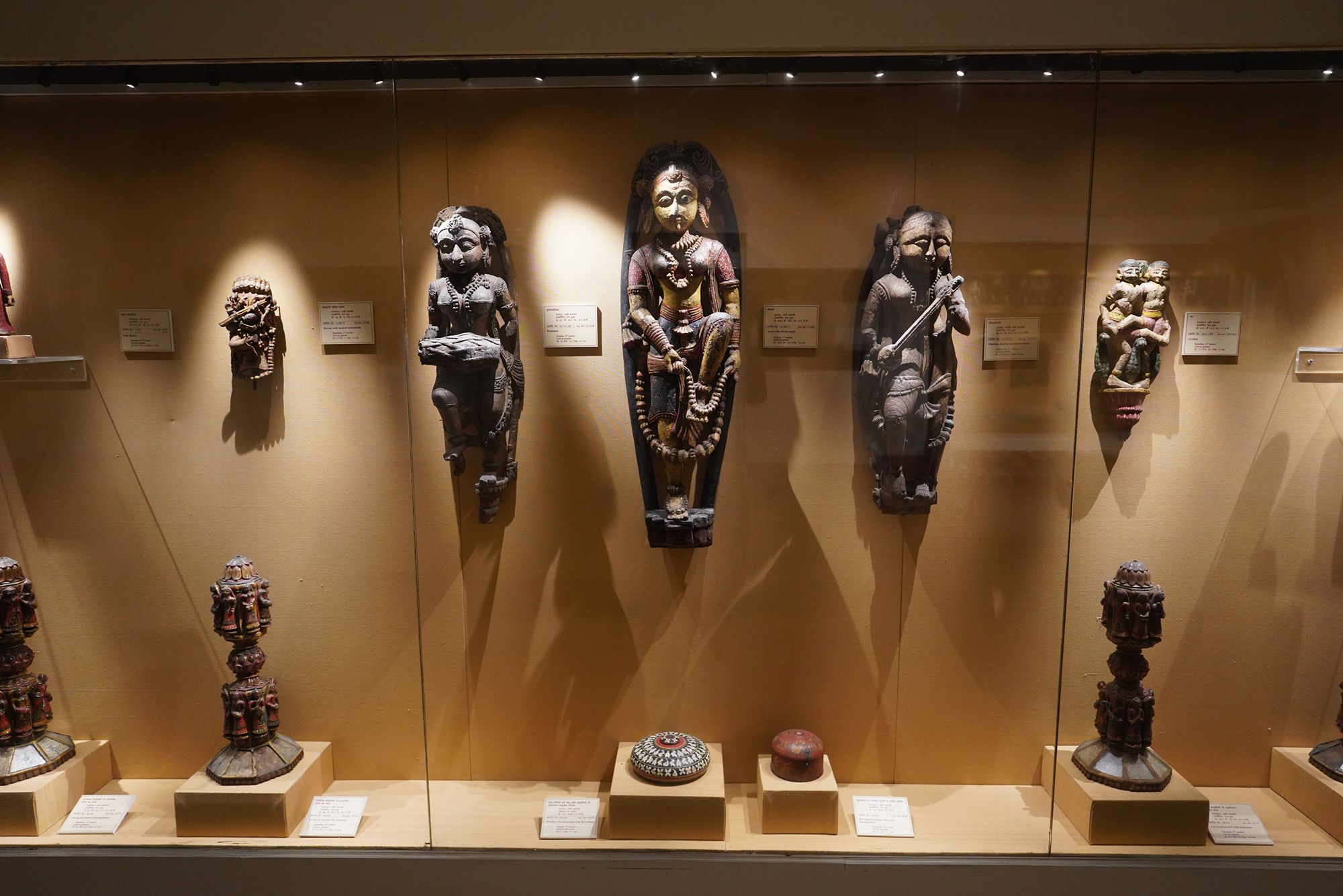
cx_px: 672
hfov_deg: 73.7
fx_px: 895
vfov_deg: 53.1
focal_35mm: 24
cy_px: 448
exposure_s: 1/80
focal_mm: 24
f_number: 3.5
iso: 3200
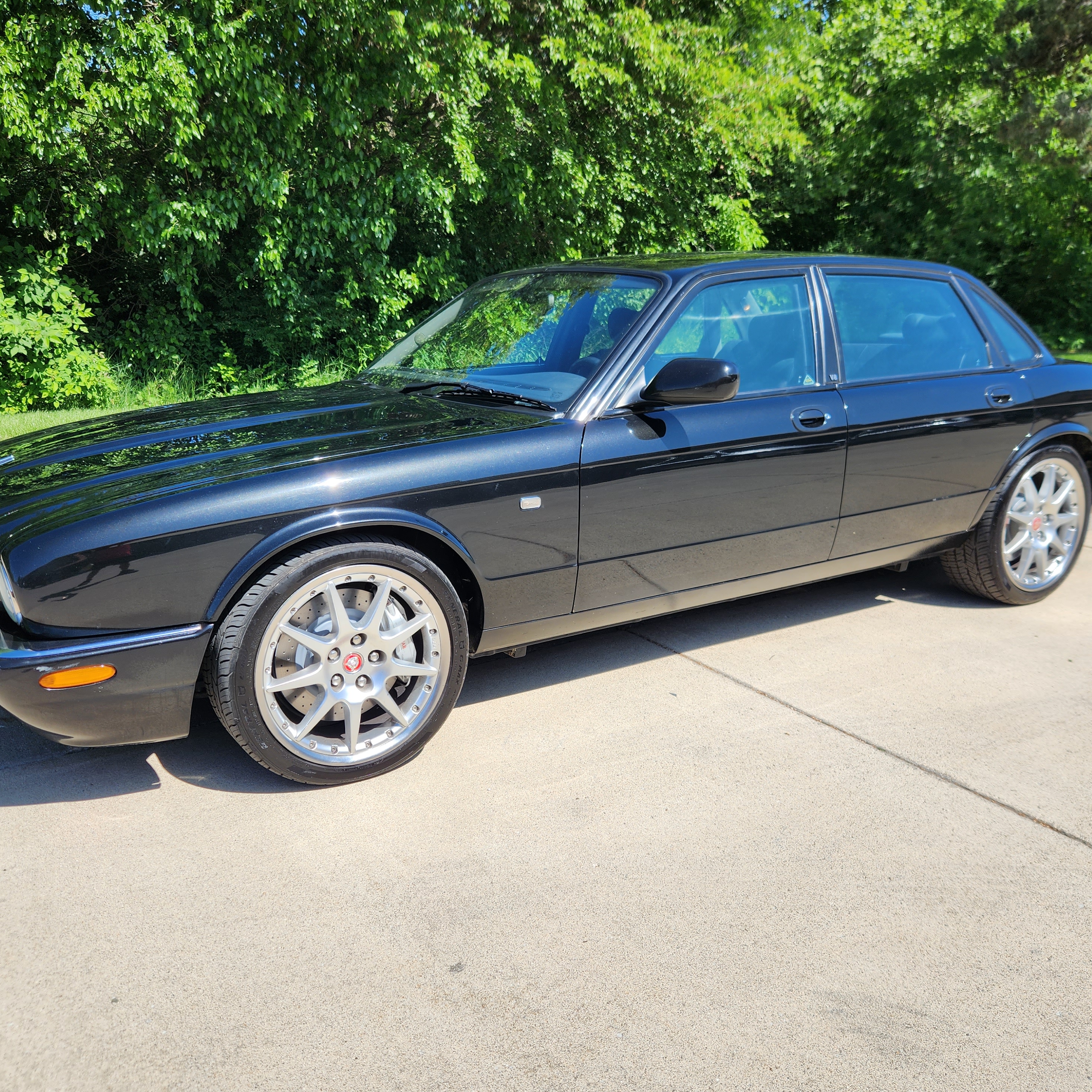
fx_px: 999
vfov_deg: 57.3
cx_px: 510
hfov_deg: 57.3
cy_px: 557
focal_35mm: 28
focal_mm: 5.4
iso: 20
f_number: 1.8
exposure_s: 1/1307
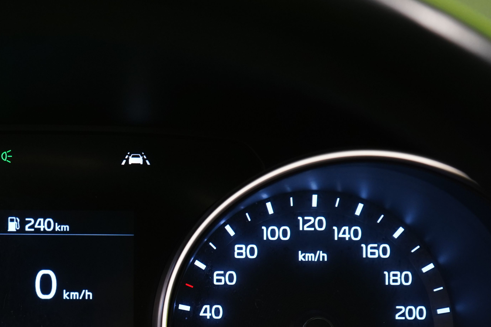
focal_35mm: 128
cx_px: 42
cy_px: 251
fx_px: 1746
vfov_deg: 10.7
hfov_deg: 15.8
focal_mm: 59
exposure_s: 1/30
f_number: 5.6
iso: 1250
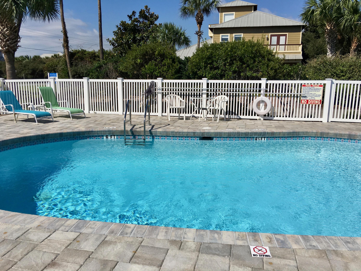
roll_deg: -0.5
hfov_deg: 61.7
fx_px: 302
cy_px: 136
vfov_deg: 48.2
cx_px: 180
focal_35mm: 29
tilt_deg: -9.9
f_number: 2.2
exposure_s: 1/4049
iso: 25
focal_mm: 4.15
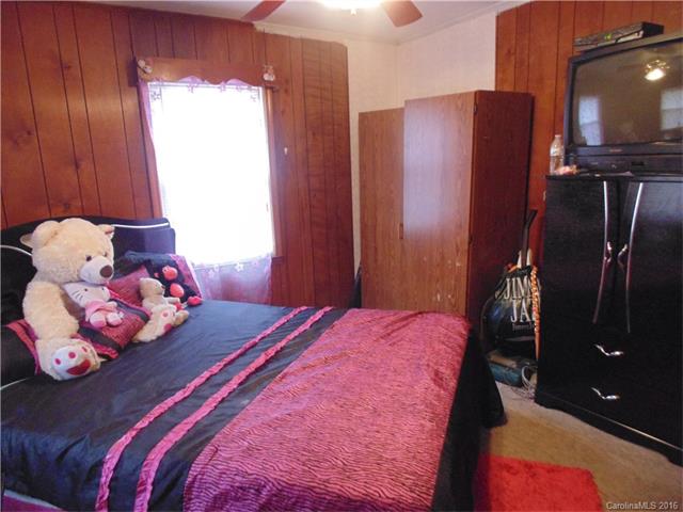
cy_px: 256
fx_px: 434
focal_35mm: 22
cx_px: 342
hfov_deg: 76.4
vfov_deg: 61.1
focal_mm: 4
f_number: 3.1
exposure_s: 1/10
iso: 400
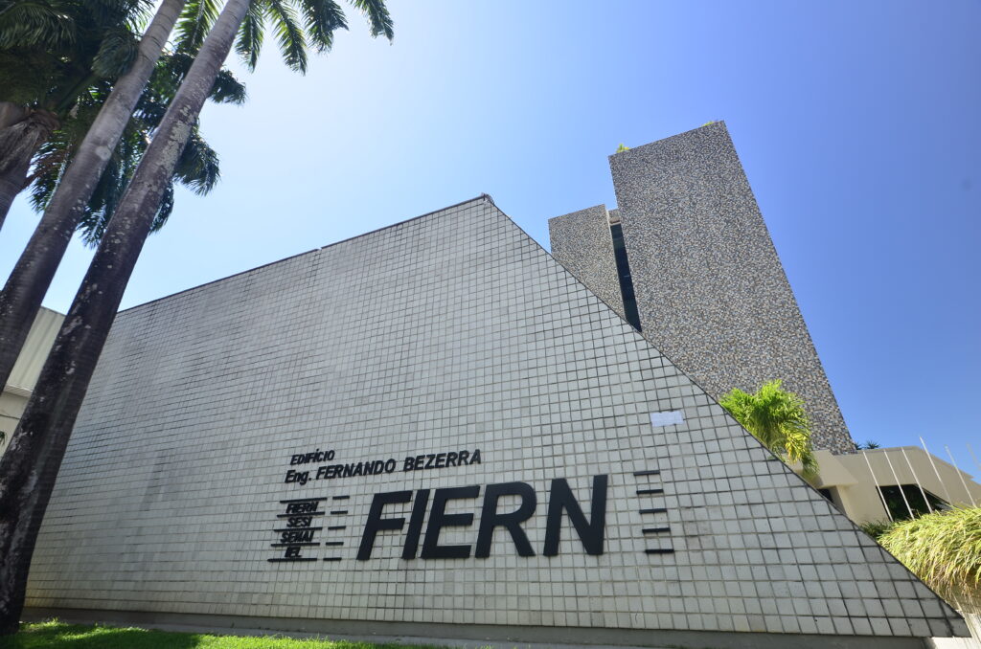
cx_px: 490
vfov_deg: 77.1
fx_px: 408
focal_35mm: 15
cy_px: 324
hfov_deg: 100.5
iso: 100
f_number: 8
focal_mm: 10
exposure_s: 1/25
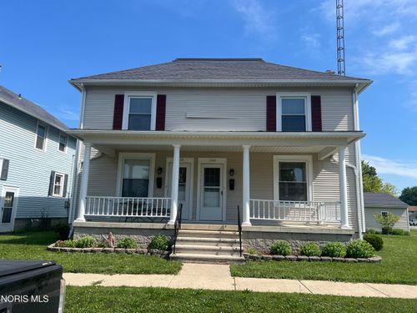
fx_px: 313
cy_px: 156
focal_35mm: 26
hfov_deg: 67.3
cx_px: 208
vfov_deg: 53.1
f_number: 1.5
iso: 50
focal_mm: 5.7
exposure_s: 1/3704
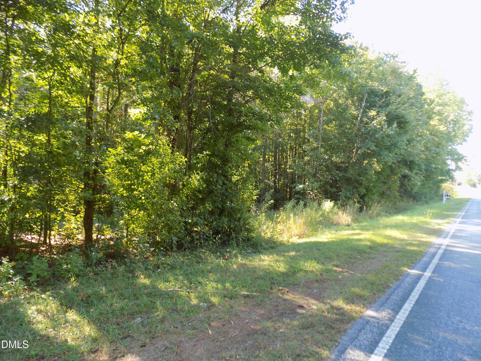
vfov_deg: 58.9
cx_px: 240
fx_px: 320
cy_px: 180
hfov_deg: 73.9
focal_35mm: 23
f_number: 3.1
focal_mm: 4
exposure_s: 1/30
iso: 80
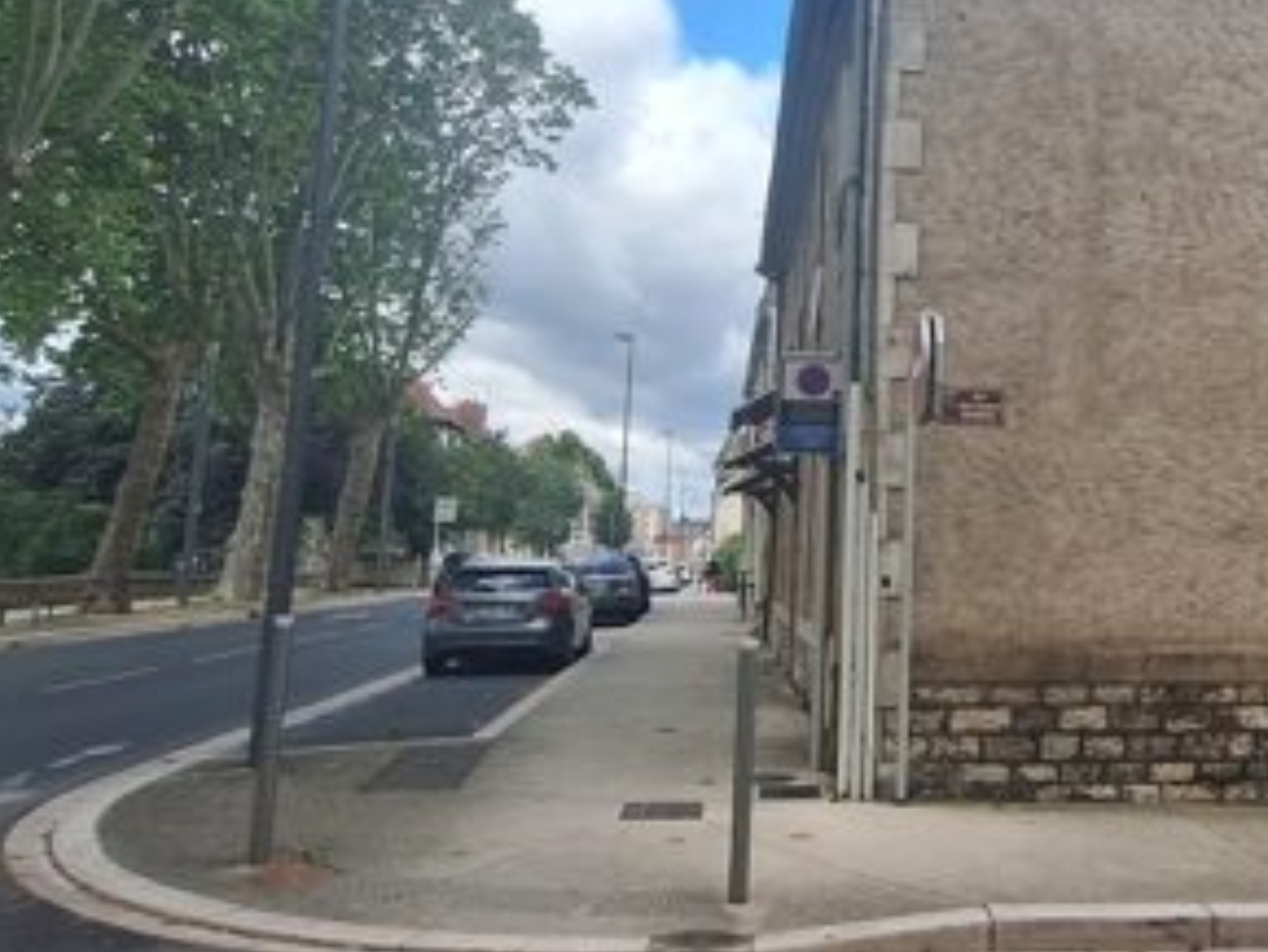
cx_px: 1035
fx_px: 1319
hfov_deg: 48.1
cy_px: 325
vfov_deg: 39.3
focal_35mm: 36
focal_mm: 1.74
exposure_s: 1/1431
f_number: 2.2
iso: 40
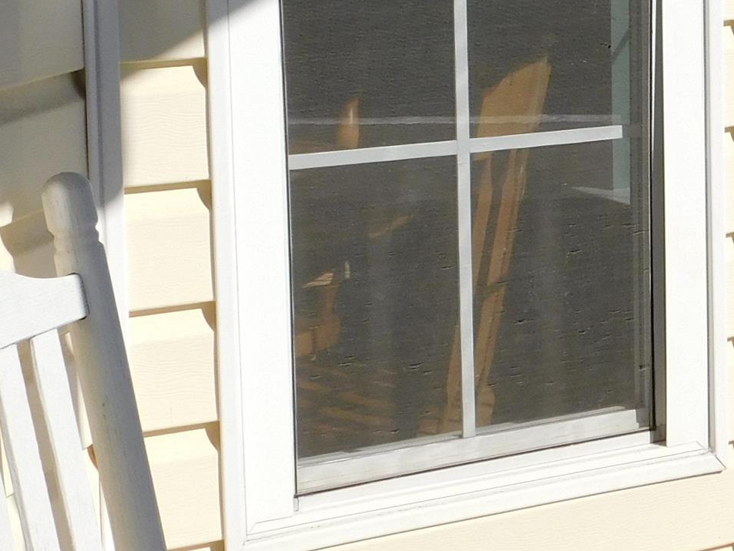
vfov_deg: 12.7
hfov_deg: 16.8
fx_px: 2460
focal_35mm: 116
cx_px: 634
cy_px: 85
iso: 125
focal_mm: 6.3
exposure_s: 1/640
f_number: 7
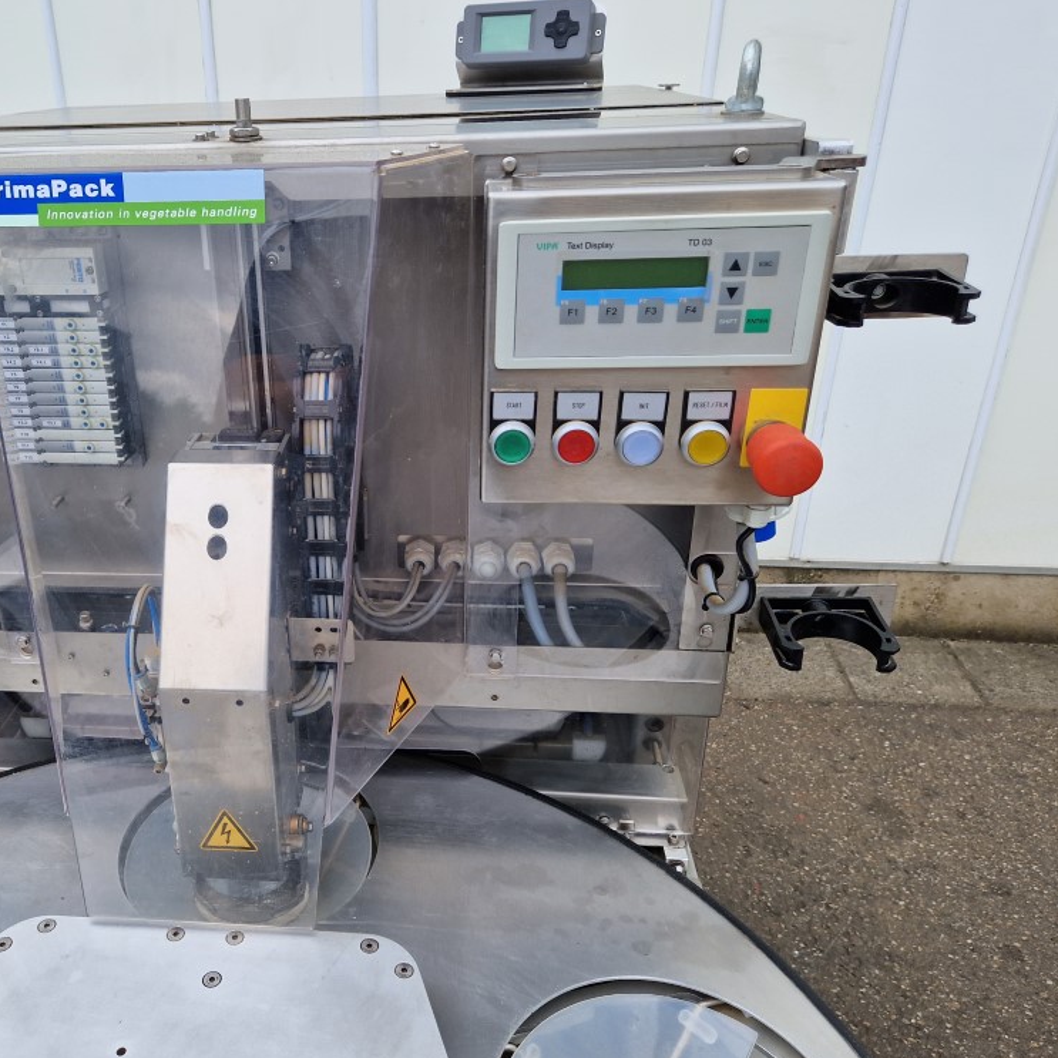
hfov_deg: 56.1
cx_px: 356
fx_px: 968
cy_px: 518
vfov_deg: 57.3
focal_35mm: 28
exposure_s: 1/838
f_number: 1.8
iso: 50
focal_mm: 5.4
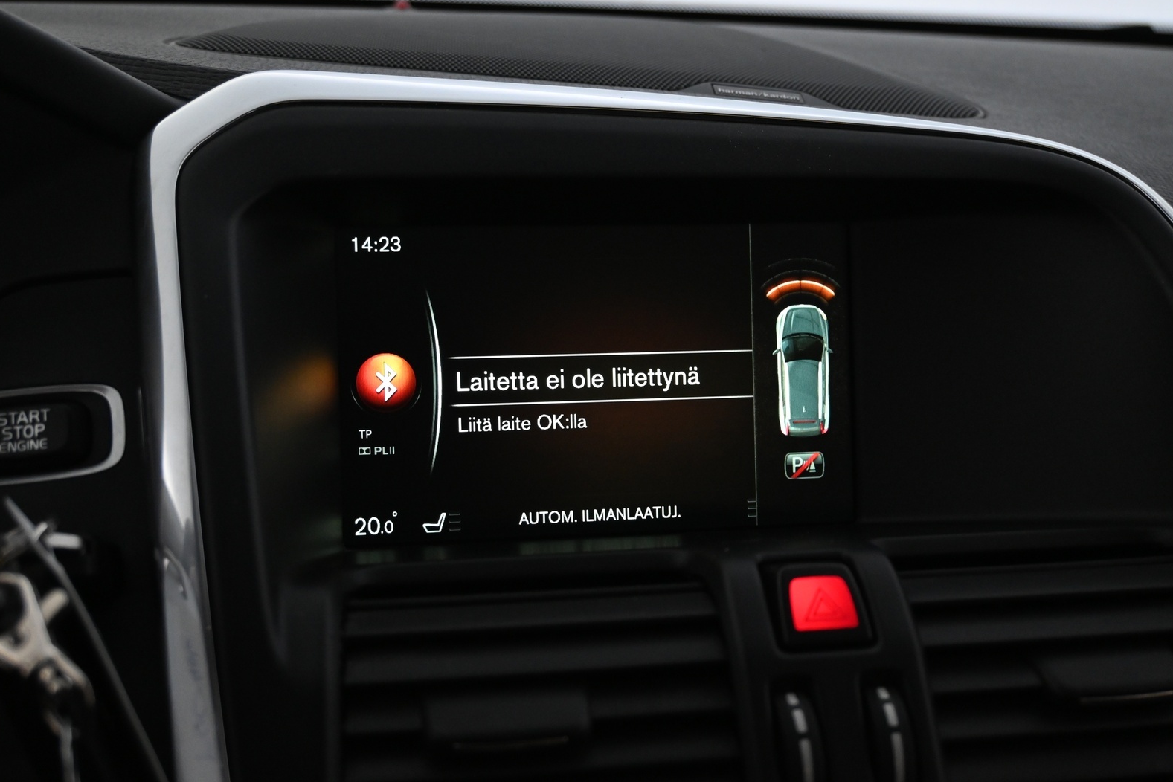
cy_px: 381
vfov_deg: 34.6
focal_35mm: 39
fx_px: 1255
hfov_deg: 50.1
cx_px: 595
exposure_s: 1/40
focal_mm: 25
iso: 1800
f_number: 4.2
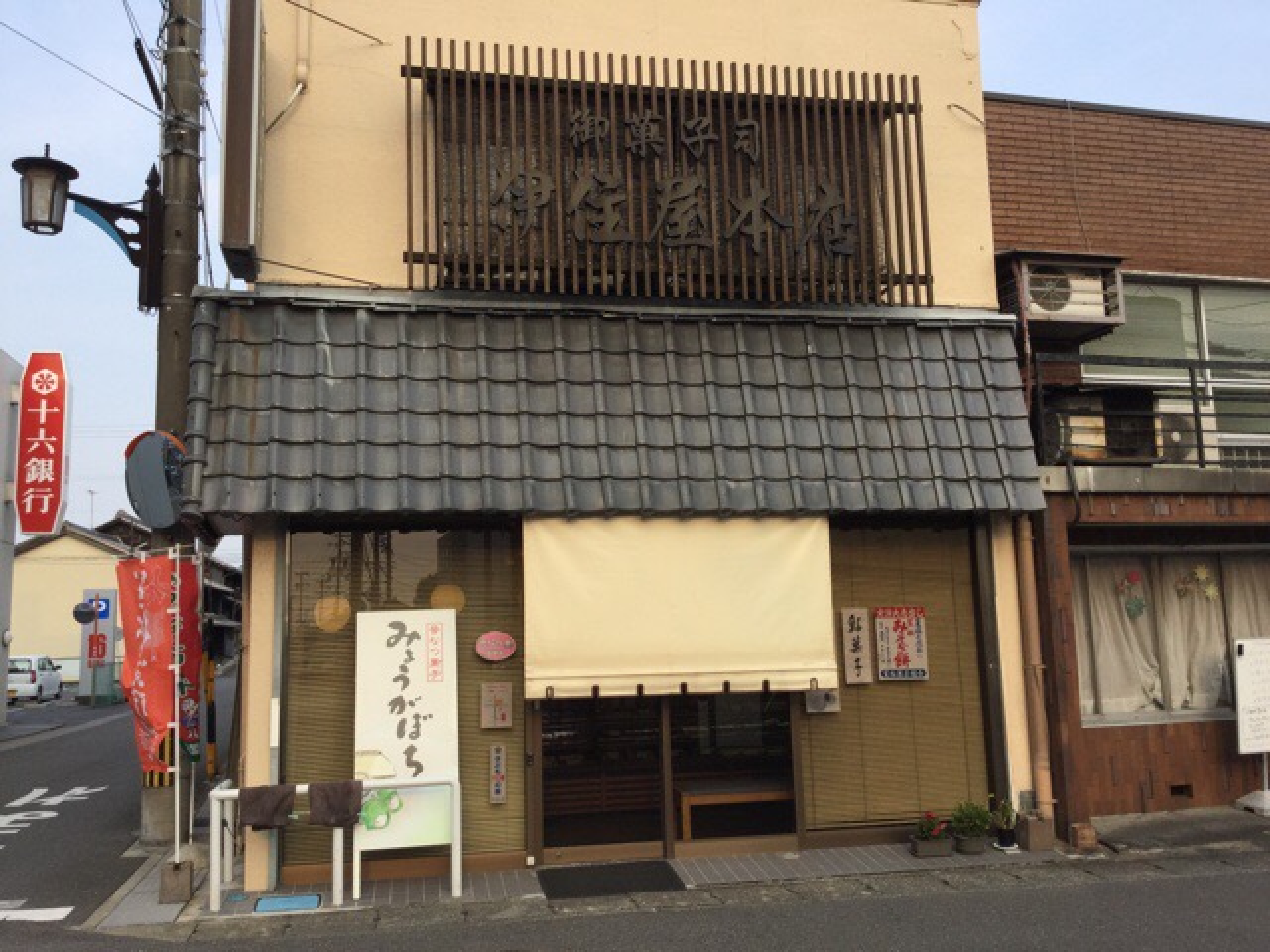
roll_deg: -0.1
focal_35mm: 31
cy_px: 476
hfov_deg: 58.4
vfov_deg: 45.4
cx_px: 635
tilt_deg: +9.2
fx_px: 1137
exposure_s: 1/438
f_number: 2.4
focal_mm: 3.3
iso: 25
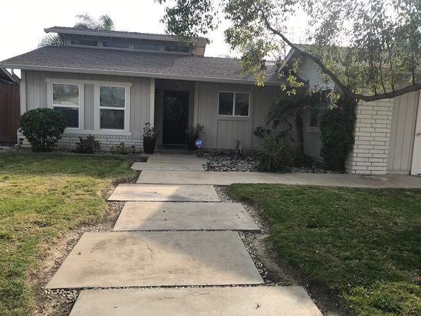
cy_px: 158
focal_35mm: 28
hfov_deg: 63.4
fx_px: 341
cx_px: 210
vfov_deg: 49.7
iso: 20
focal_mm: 3.99
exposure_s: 1/1008
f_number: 1.8
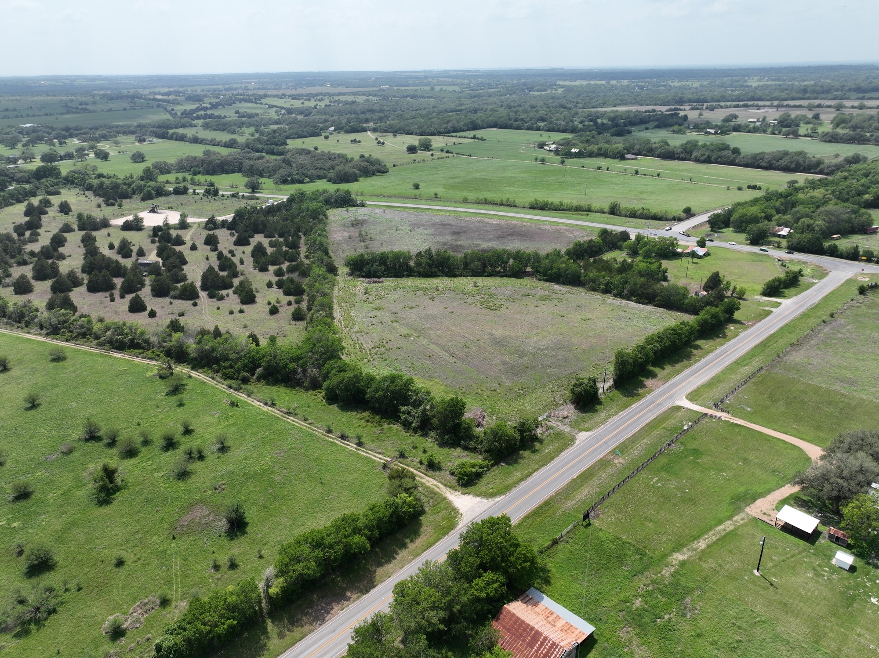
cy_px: 329
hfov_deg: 71.6
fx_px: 609
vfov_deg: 56.8
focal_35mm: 24
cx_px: 440
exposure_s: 1/2000
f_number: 2.8
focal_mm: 12.29
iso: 120
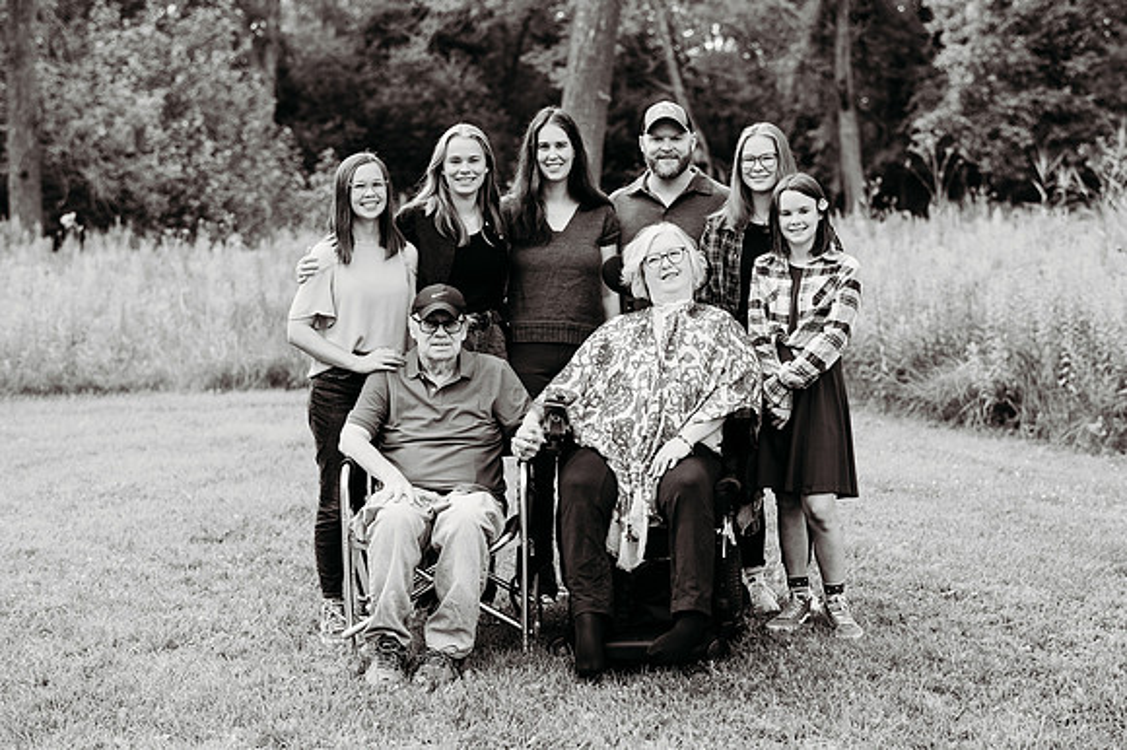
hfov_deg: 34.5
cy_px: 375
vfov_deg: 23.4
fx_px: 1815
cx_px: 564
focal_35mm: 58
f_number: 2.8
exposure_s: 1/320
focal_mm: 58
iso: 400
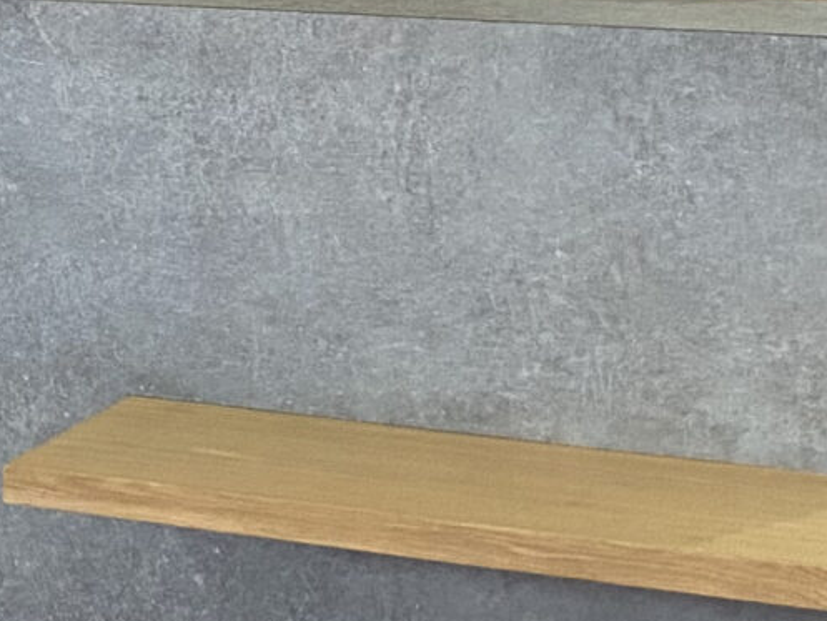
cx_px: -383
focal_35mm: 134
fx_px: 3202
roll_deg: +0.6
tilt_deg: -6.2
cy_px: 47
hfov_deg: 13.9
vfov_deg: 11.0
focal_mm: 4.25
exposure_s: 1/60
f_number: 1.8
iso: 200
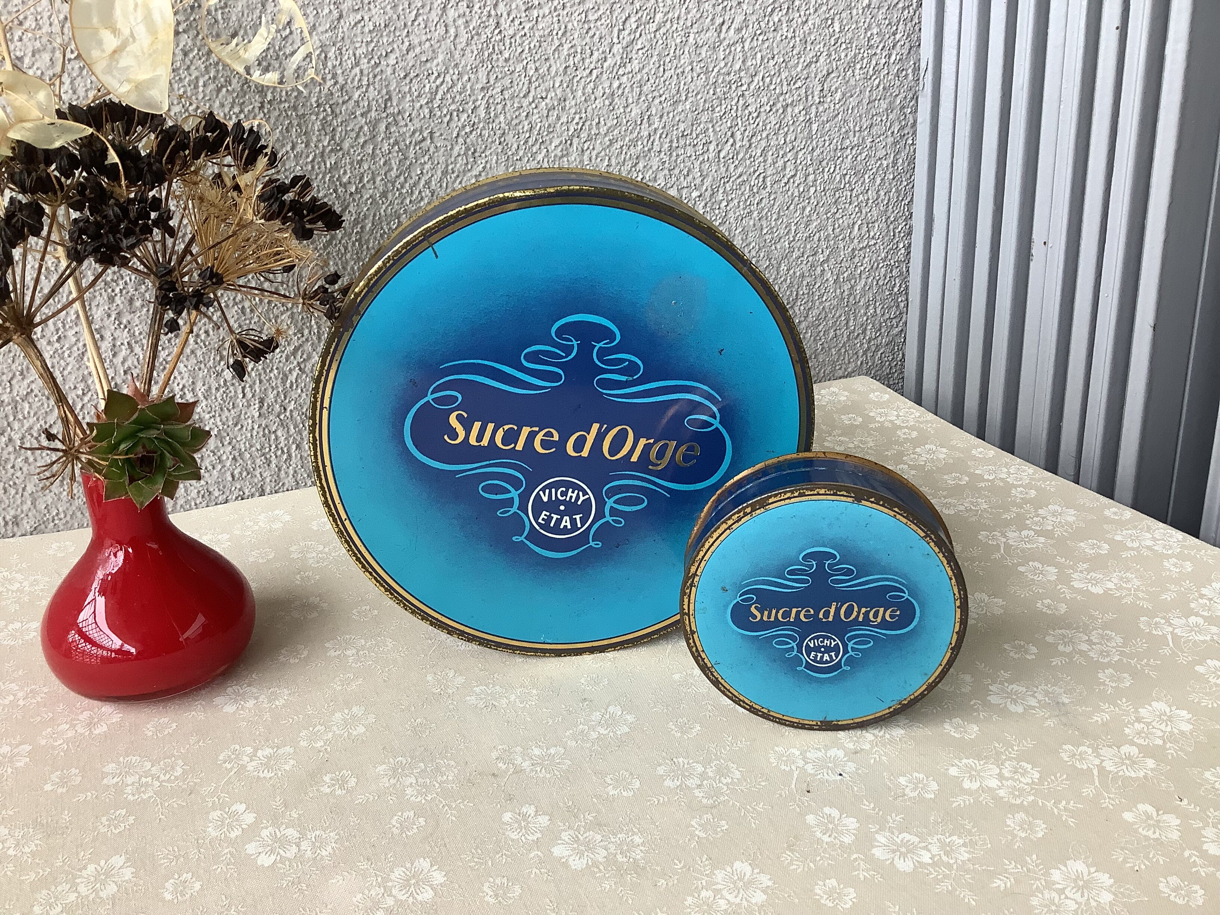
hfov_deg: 58.4
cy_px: 458
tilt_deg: -20.2
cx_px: 610
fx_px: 1093
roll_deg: +3.0
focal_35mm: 31
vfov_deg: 45.4
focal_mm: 3.3
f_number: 2.4
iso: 64
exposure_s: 1/100
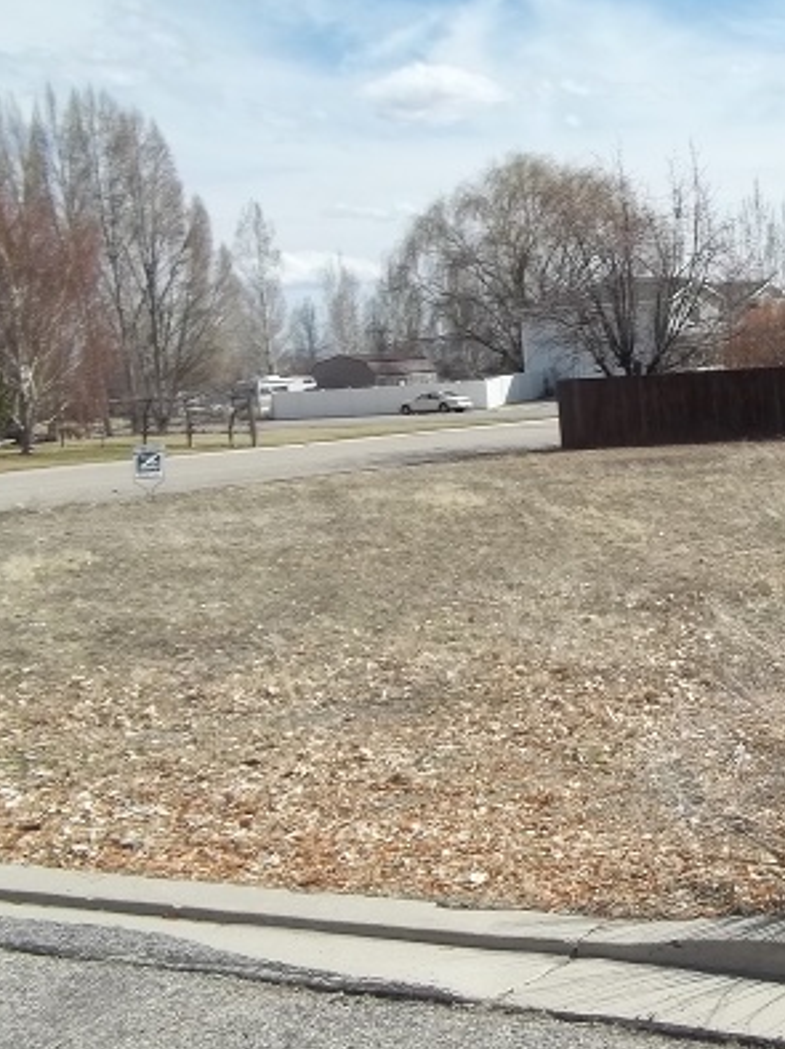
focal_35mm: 52
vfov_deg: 36.8
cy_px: 570
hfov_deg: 26.6
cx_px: 774
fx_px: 1574
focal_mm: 5.7
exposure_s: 1/160
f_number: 8.8
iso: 64
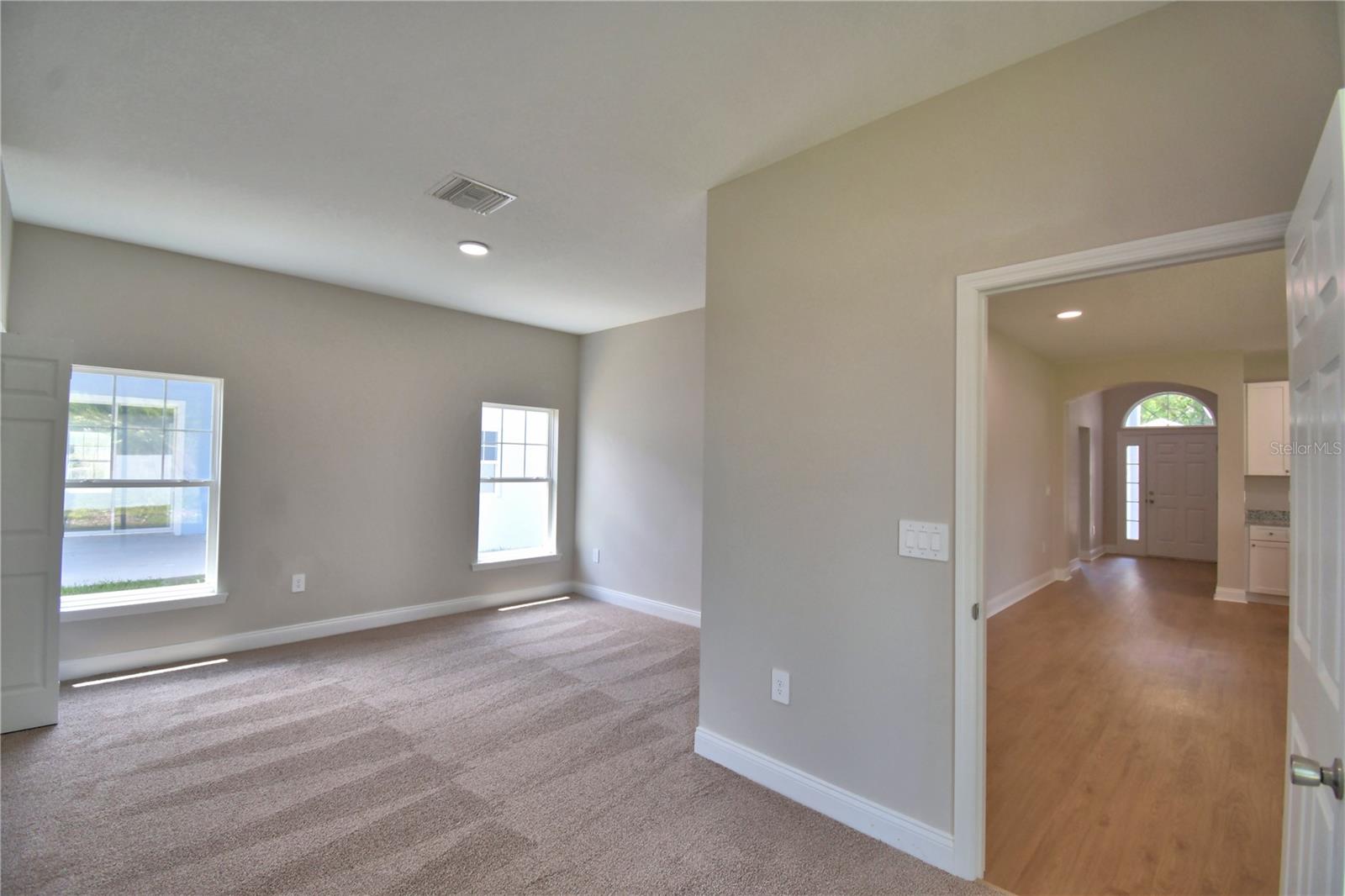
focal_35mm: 15
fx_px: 560
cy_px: 448
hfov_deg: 100.4
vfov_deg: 77.3
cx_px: 672
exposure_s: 1/125
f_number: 4.5
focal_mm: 10
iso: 200
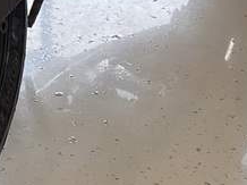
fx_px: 1226
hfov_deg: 11.4
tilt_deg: -13.4
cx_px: 7
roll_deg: -2.1
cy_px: -251
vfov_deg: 8.0
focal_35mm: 172
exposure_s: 1/100
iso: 80
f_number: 1.8
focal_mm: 4.25
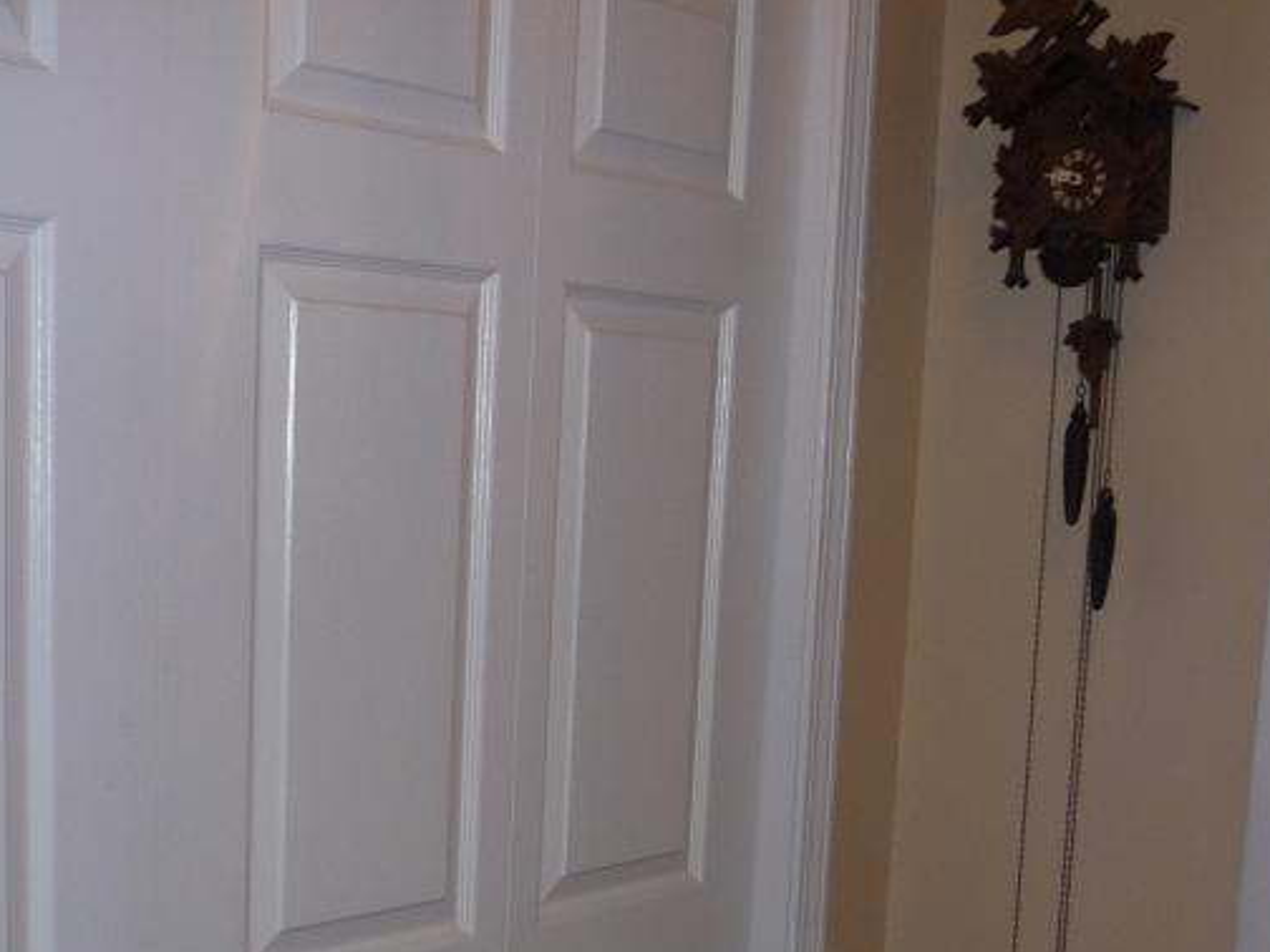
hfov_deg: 31.6
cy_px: 902
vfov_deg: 23.2
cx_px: 501
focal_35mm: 61
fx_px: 2238
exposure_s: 1/30
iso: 100
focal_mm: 5.2
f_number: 3.3
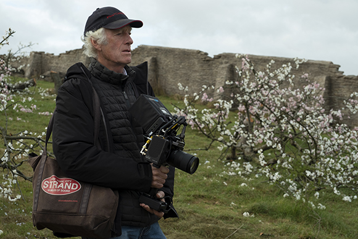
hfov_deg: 31.4
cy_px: 120
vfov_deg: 21.3
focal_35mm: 64
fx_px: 637
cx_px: 179
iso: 200
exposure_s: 1/250
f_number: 5.6
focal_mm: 42.7
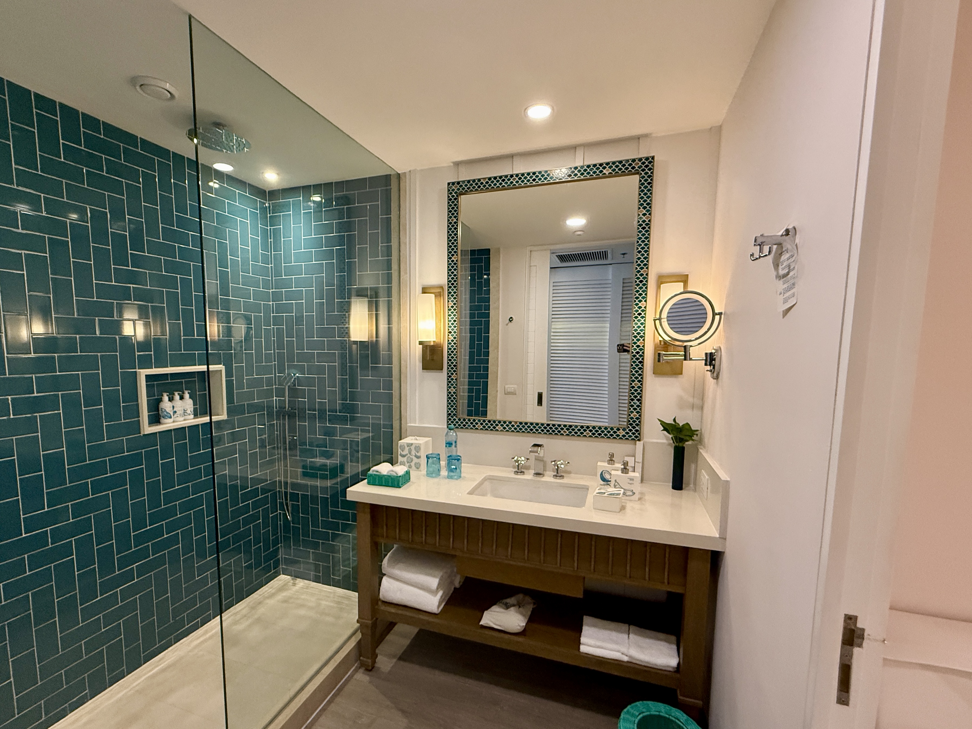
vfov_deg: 85.7
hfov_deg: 102.1
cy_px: 364
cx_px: 486
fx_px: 393
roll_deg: -3.4
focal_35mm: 14
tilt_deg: -2.4
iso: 500
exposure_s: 1/120
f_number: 2.2
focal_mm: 2.22
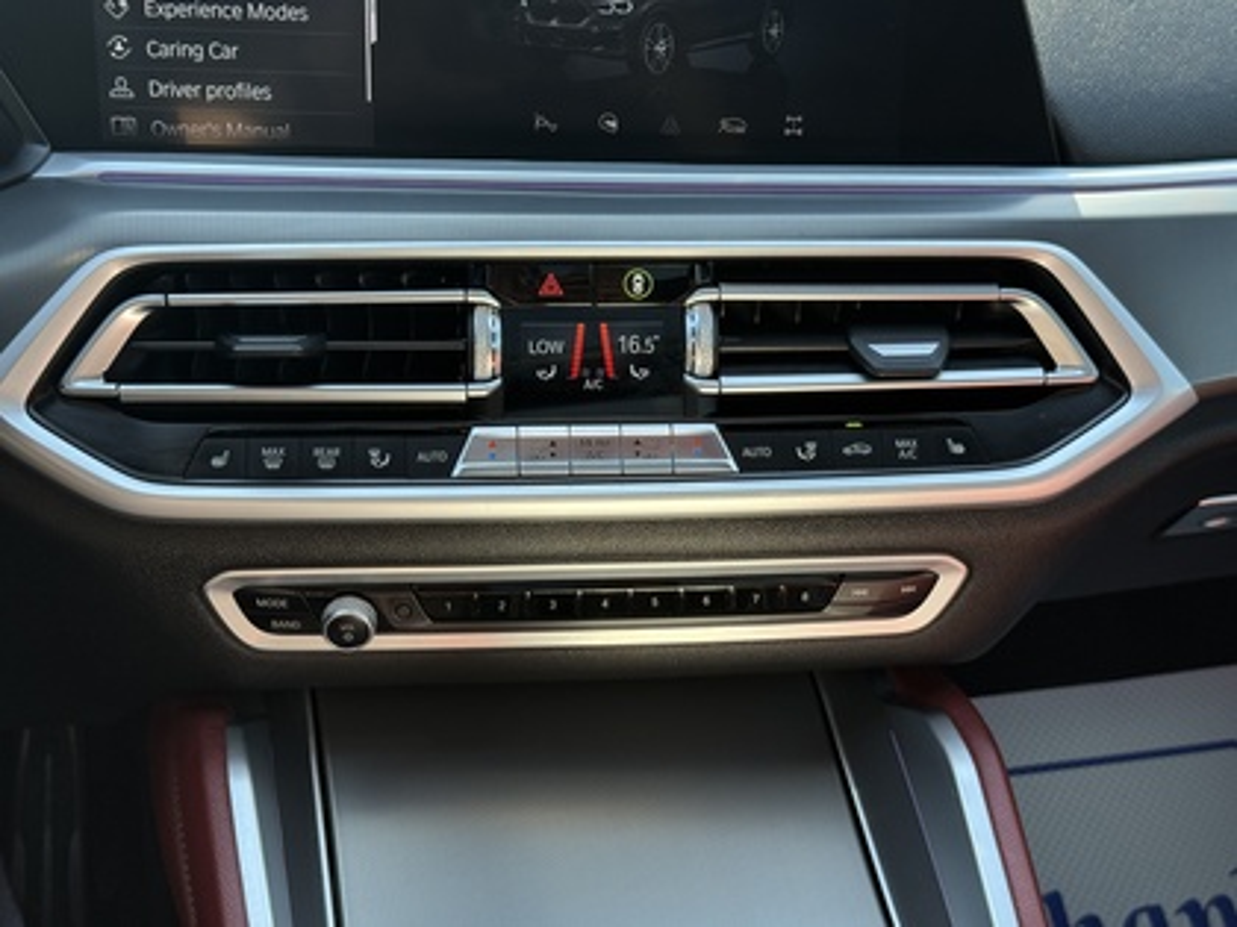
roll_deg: -1.9
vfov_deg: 30.3
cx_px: 618
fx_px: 1715
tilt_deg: -33.2
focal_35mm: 48
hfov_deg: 39.7
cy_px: 464
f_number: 1.78
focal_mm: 6.76
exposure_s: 1/269
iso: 80
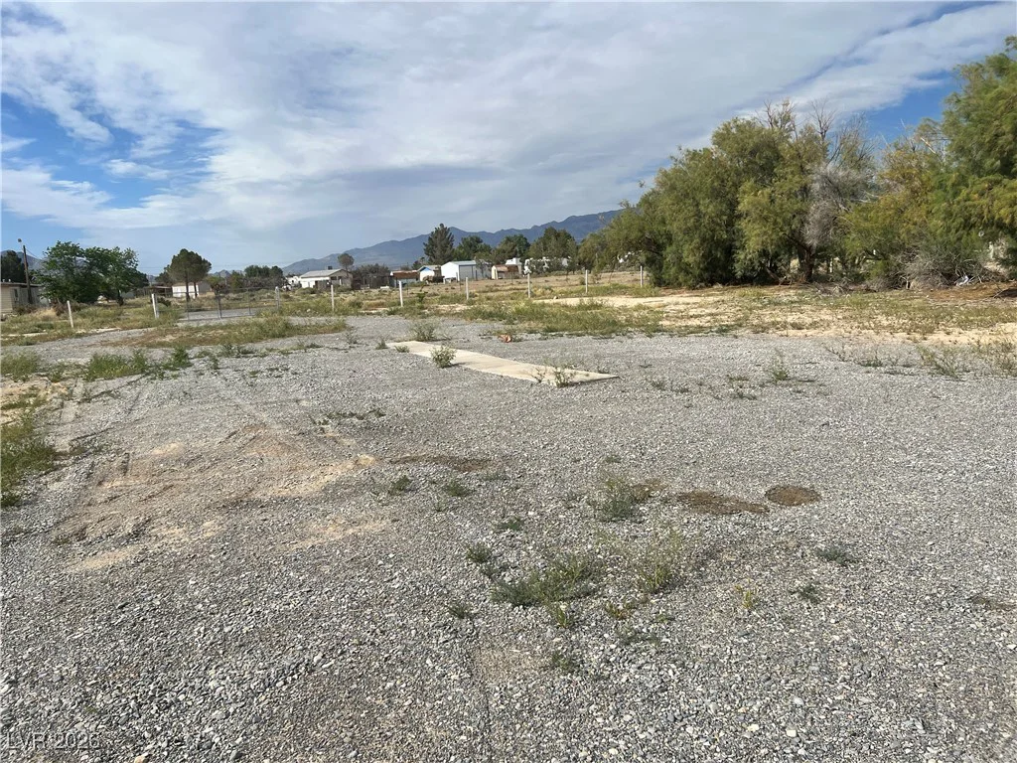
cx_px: 508
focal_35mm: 26
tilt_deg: -7.2
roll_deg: +3.5
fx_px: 764
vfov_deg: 53.1
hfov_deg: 67.3
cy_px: 382
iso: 50
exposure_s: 1/8696
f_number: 1.5
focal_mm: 5.7
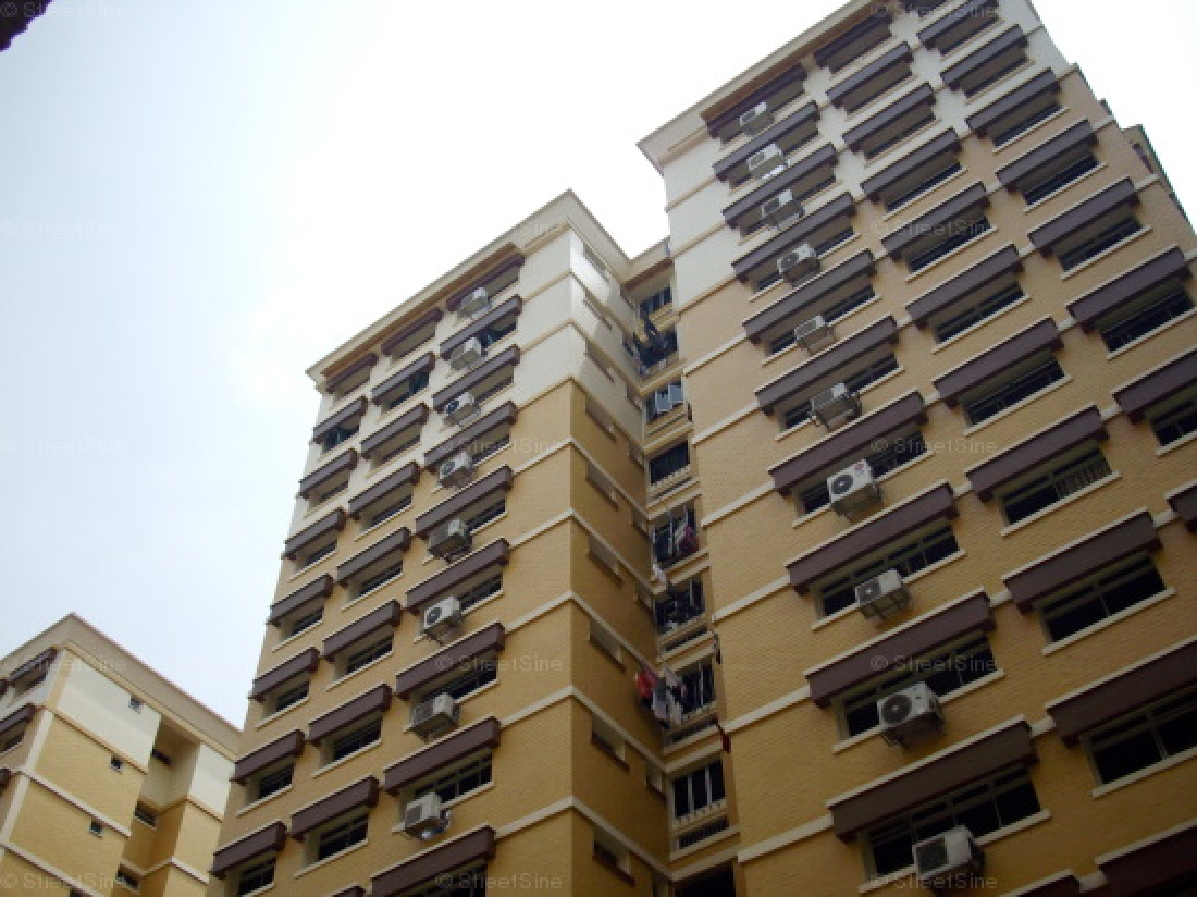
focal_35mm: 37
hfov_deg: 50.2
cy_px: 448
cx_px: 598
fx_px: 1279
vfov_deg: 38.6
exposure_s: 1/500
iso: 80
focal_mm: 6.2
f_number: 5.6
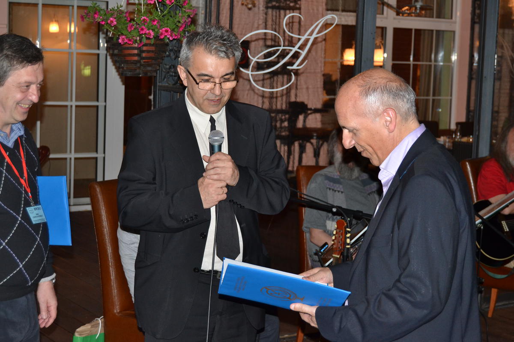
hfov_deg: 29.2
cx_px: 257
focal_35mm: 69
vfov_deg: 19.7
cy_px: 171
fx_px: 985
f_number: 5.3
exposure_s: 1/60
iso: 800
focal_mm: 46
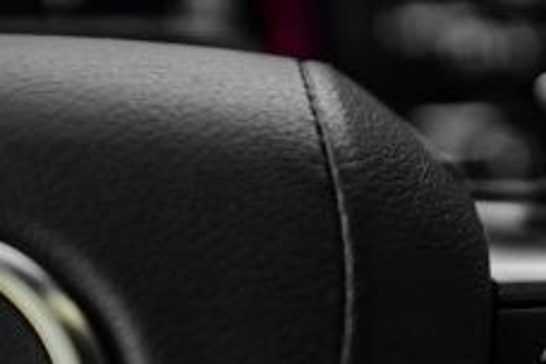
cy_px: 425
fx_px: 1956
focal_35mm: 129
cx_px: 570
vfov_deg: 10.5
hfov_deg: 15.5
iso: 800
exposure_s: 1/250
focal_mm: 46
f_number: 2.8
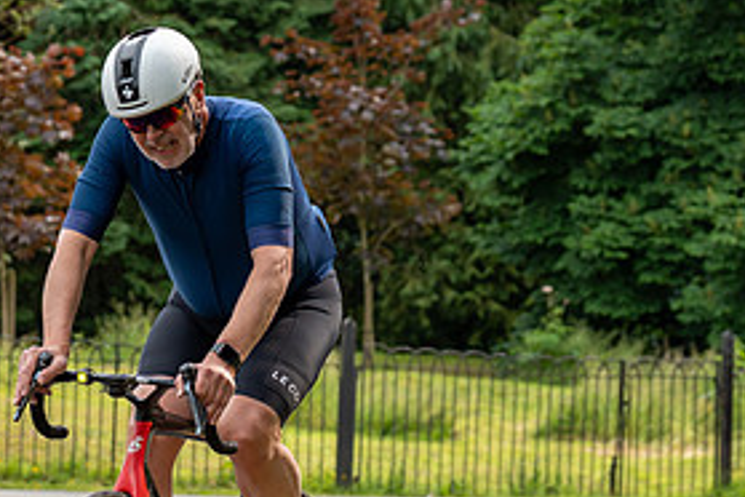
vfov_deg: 7.5
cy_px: 374
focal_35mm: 184
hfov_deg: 11.1
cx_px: 103
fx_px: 3807
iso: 500
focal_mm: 70
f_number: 4.5
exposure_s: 1/1000
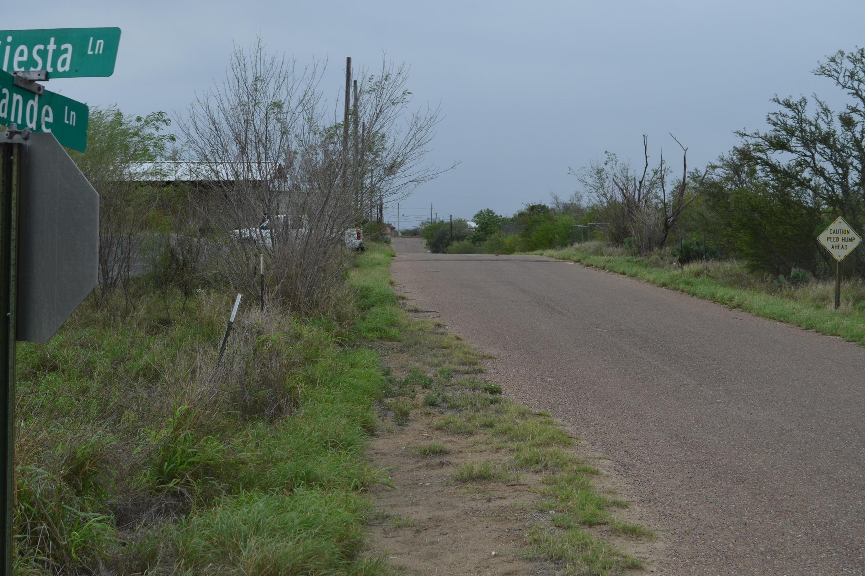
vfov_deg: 20.6
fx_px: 1586
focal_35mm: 66
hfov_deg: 30.4
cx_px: 336
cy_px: 255
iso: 200
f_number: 7.1
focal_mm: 36
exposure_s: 1/200
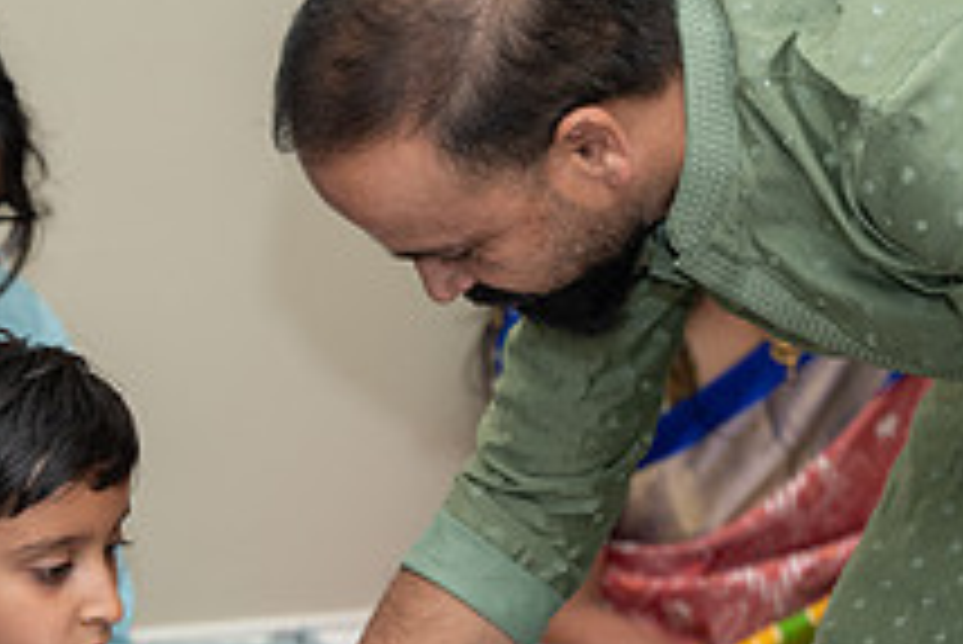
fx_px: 5434
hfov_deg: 10.0
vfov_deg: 6.7
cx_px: -18
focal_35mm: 203
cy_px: 804
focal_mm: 75
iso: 500
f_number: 2.8
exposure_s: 1/200
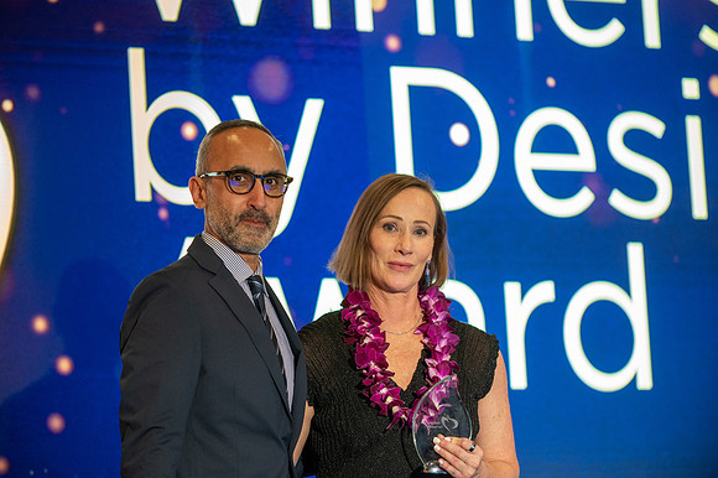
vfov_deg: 9.1
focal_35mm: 150
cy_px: 239
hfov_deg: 13.7
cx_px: 359
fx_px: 2990
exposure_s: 1/125
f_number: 2.8
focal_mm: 150
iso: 3200
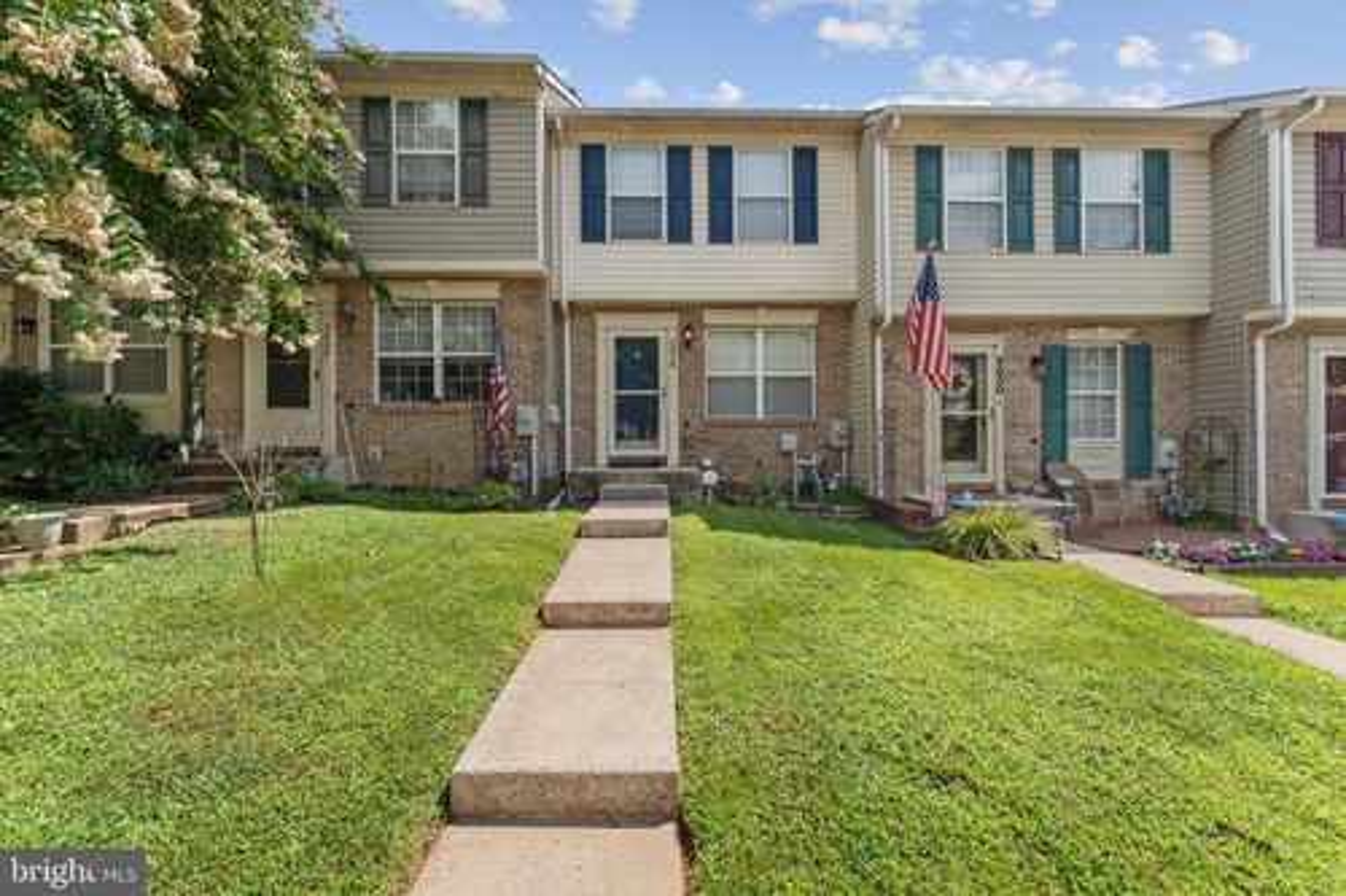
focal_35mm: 14
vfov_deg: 81.2
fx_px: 523
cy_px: 448
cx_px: 673
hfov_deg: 104.3
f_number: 8
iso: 100
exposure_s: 1/250
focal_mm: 14
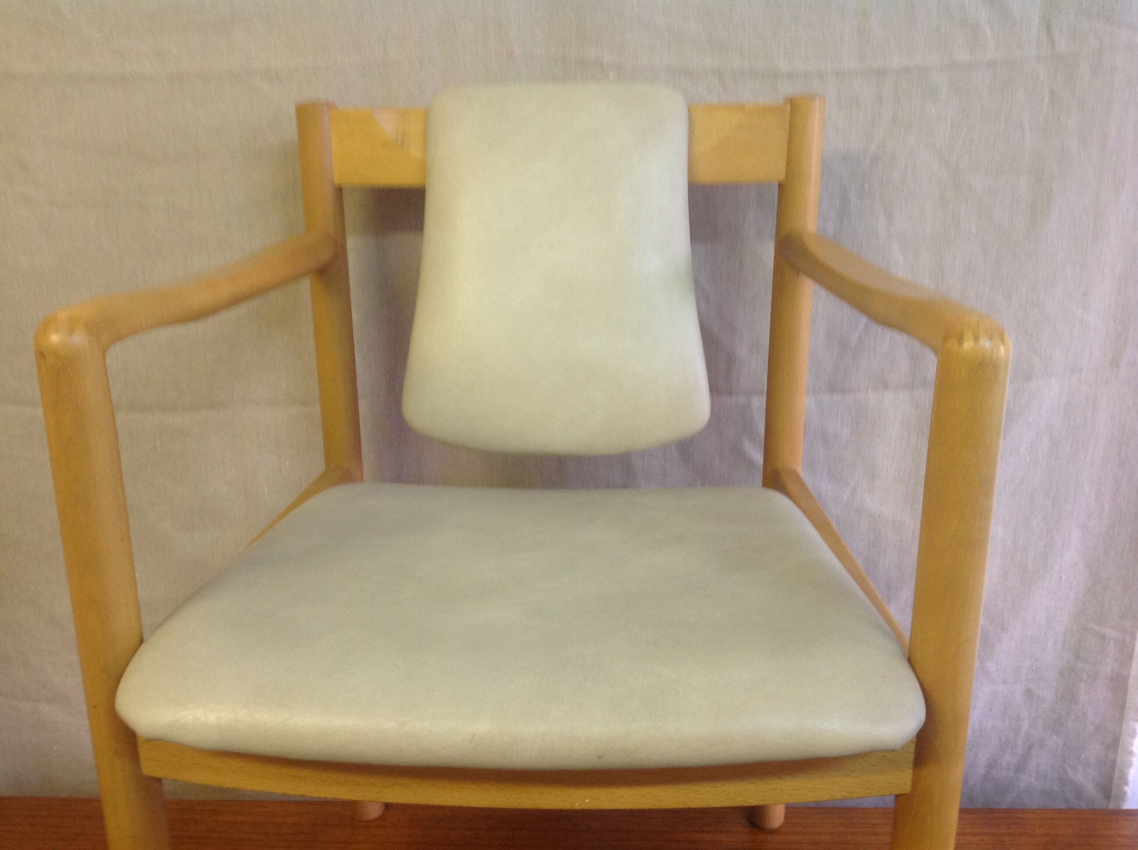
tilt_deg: -16.7
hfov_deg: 52.7
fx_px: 1149
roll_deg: +0.5
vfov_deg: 40.6
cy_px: 425
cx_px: 569
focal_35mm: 35
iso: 100
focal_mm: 4.28
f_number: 2.4
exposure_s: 1/17
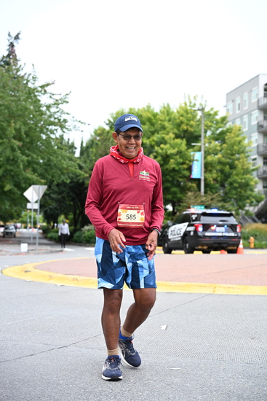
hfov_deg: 22.3
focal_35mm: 61
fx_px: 678
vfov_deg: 32.9
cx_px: 134
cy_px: 200
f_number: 4
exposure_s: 1/500
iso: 1600
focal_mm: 61
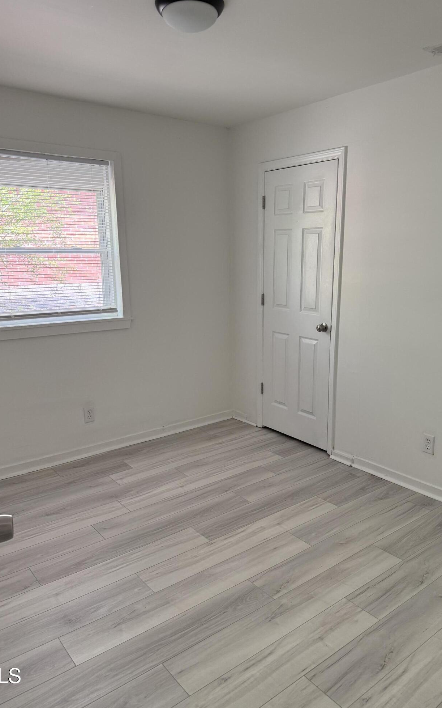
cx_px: 235
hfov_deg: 47.6
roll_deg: +0.3
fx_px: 501
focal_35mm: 26
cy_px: 347
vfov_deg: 70.4
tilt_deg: -9.0
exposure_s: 1/65
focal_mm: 6.76
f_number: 1.78
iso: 200
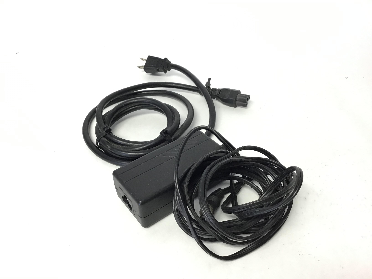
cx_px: 186
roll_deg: +3.9
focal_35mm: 31
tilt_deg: -38.6
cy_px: 140
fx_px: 333
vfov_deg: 45.4
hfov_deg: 58.4
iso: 50
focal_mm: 3.3
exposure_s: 1/30
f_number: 2.4
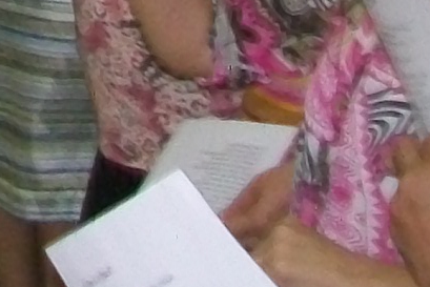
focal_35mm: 224
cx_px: -820
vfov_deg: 5.8
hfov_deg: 8.0
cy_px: -500
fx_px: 2676
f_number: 2.7
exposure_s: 1/60
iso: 160
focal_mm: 6.1
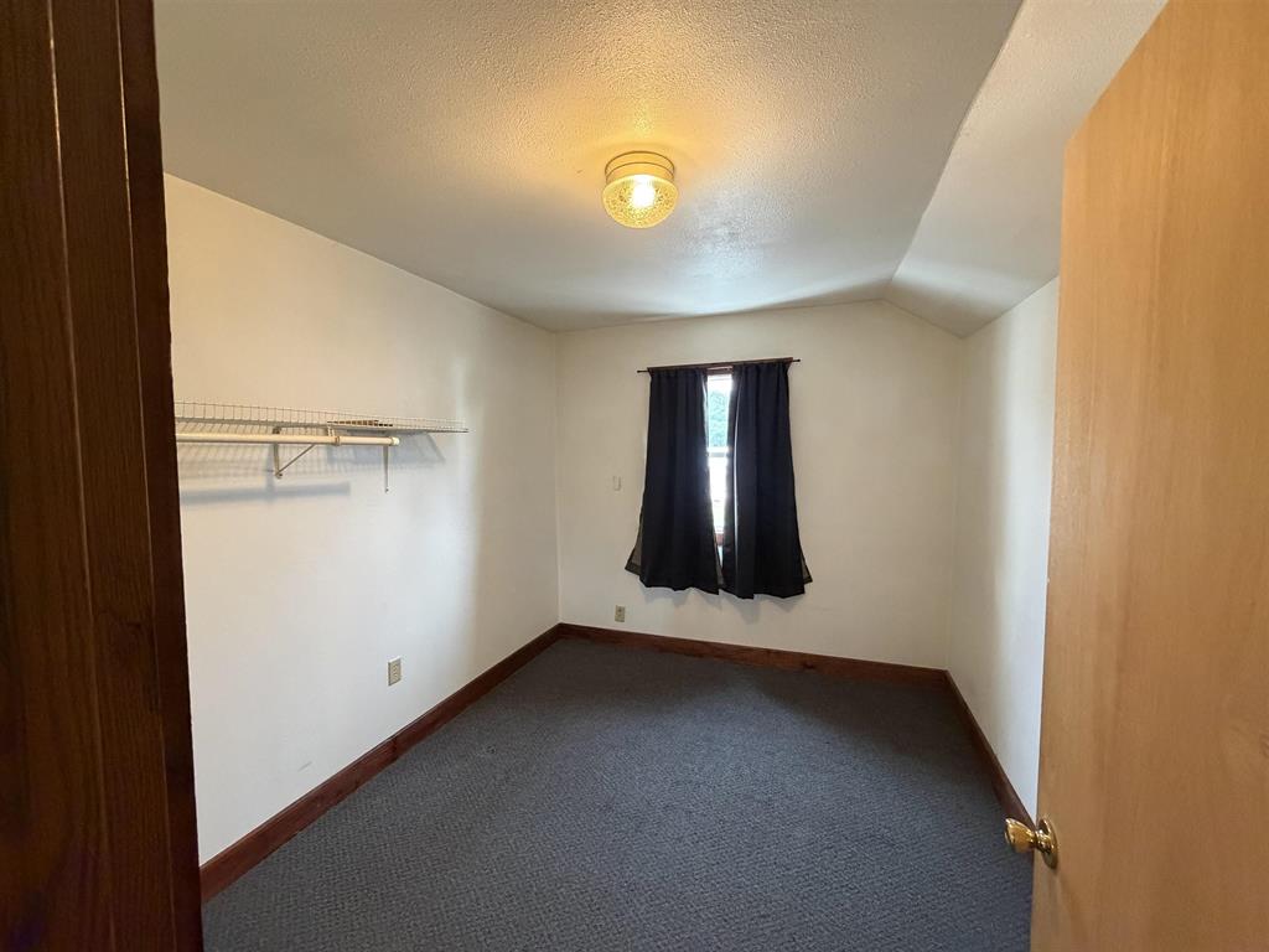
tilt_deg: -3.8
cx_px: 634
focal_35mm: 14
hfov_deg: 102.1
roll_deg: +0.9
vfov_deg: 85.7
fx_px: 513
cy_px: 476
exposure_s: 1/60
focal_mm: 2.22
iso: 640
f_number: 2.2
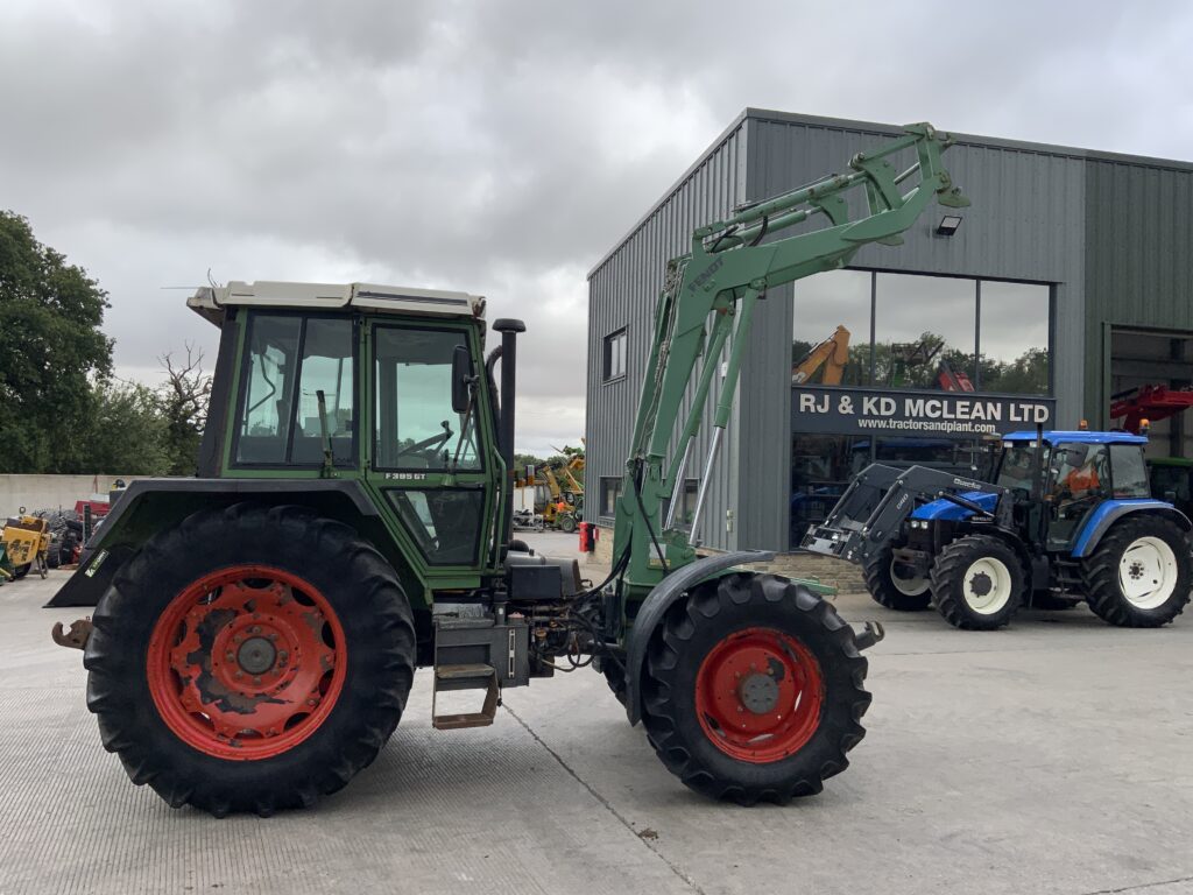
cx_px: 596
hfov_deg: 61.7
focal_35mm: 29
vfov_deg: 48.2
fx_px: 999
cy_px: 448
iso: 16
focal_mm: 3
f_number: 1.8
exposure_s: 1/1221
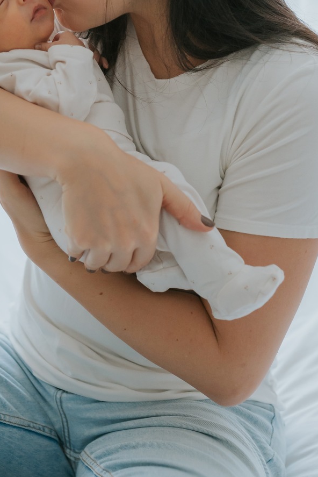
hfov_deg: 19.1
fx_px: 940
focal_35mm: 71
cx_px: 86
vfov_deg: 28.2
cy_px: 139
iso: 1000
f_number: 2.8
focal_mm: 35
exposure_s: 1/320
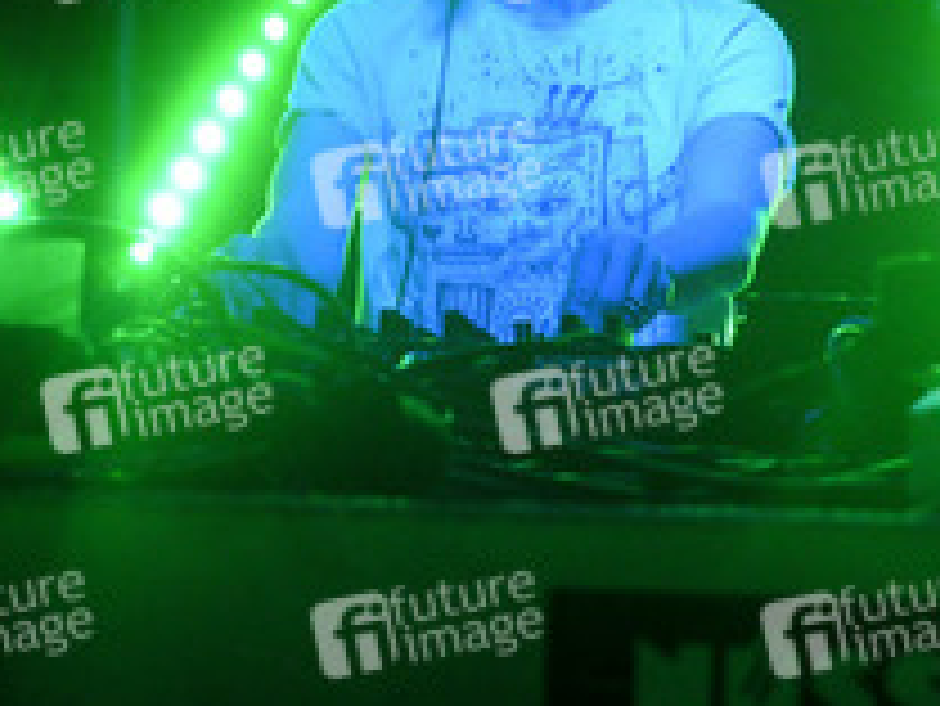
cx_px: 486
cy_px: 288
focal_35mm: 87
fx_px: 2364
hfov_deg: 22.5
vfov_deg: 17.0
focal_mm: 28
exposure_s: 1/160
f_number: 4.5
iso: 2200
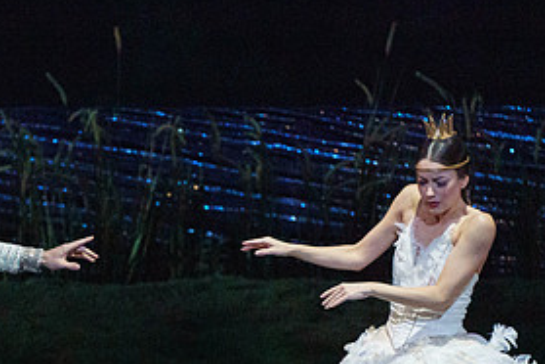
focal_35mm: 795
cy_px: 351
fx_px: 12034
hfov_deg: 2.6
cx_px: 148
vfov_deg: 1.7
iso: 8000
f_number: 5.6
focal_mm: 382
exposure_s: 1/320
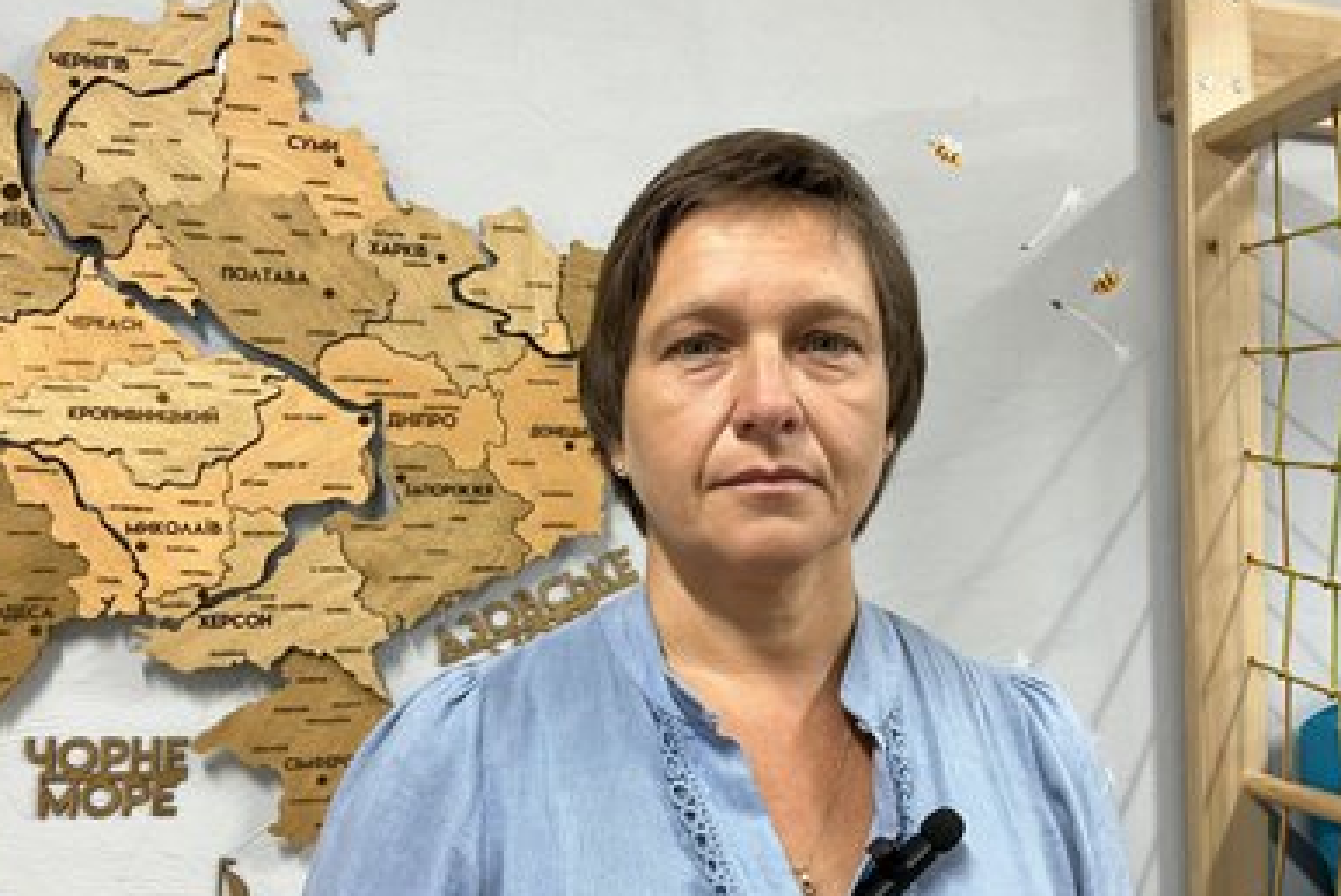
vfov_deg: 46.3
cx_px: 657
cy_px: 511
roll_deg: +0.4
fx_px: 1044
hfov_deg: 65.4
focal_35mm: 28
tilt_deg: +0.7
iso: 125
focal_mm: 5.1
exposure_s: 1/50
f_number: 1.6
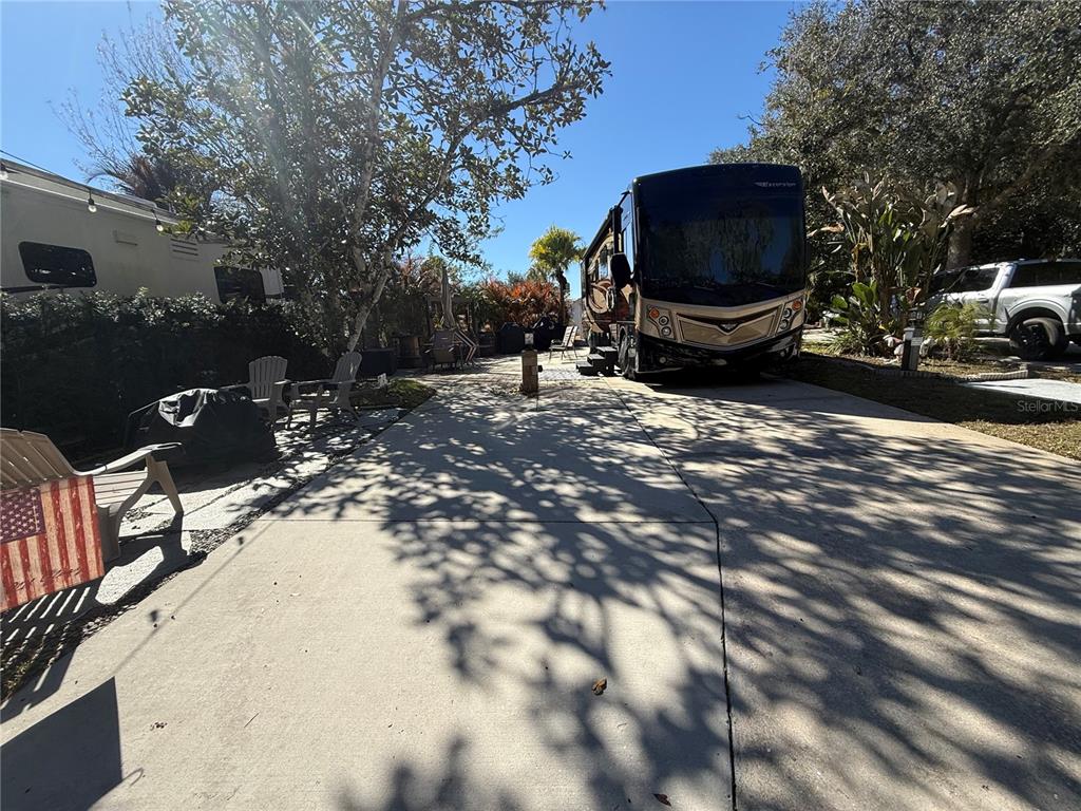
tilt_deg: -8.0
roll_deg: +2.3
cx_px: 540
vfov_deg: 85.7
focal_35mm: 14
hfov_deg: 102.1
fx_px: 437
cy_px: 406
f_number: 2.2
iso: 50
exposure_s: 1/1087
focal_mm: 2.22
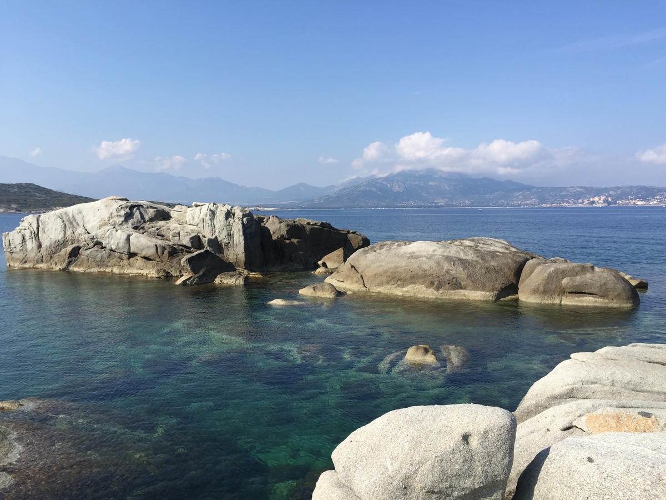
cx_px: 333
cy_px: 250
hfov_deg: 61.7
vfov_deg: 48.2
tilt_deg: -3.7
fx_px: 558
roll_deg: -0.3
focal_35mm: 29
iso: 32
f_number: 2.2
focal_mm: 4.15
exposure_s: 1/1799
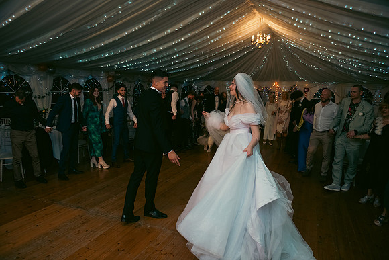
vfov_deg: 53.2
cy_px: 130
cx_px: 194
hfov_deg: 73.7
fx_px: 259
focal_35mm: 24
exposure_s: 1/160
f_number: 3.5
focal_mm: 24
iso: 800
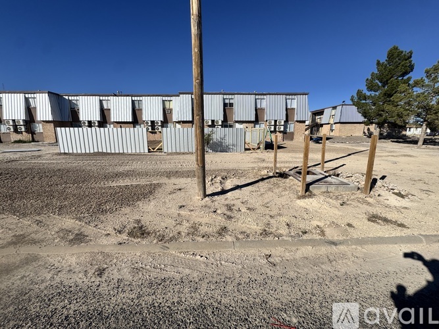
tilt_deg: -10.4
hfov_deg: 102.1
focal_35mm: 14
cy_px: 164
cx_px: 220
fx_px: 178
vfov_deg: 85.7
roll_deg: -0.1
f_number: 2.2
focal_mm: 2.22
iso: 40
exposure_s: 1/3906
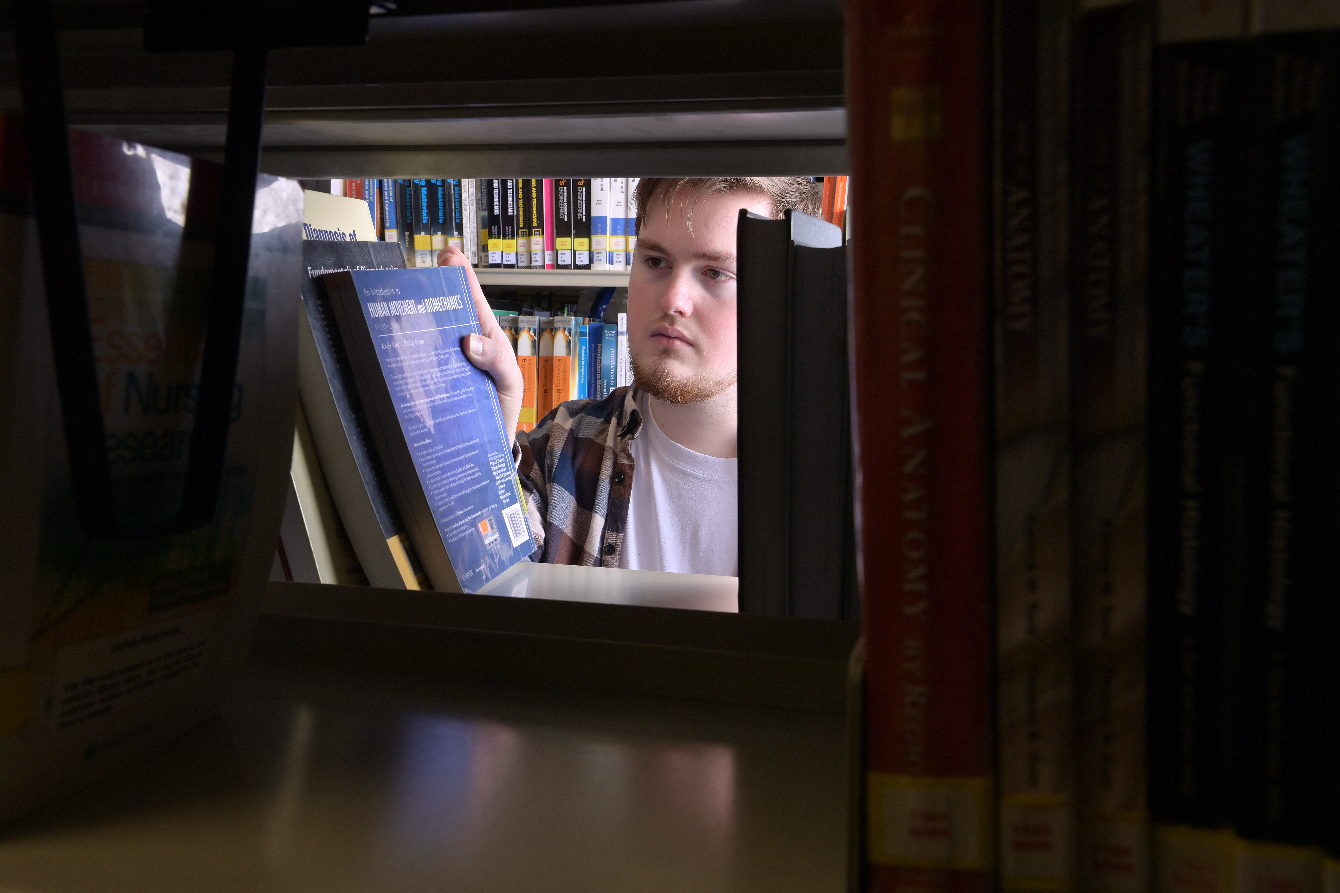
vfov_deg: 33.4
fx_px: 1489
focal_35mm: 40
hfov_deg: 48.5
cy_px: 446
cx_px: 670
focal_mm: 40
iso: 200
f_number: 14
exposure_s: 1/25
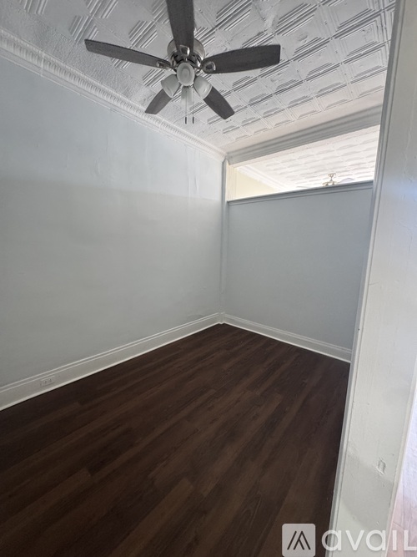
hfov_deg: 85.7
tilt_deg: -9.3
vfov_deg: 102.1
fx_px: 225
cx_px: 208
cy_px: 278
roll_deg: -1.9
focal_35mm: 14
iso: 320
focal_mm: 2.22
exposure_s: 1/120
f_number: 2.2
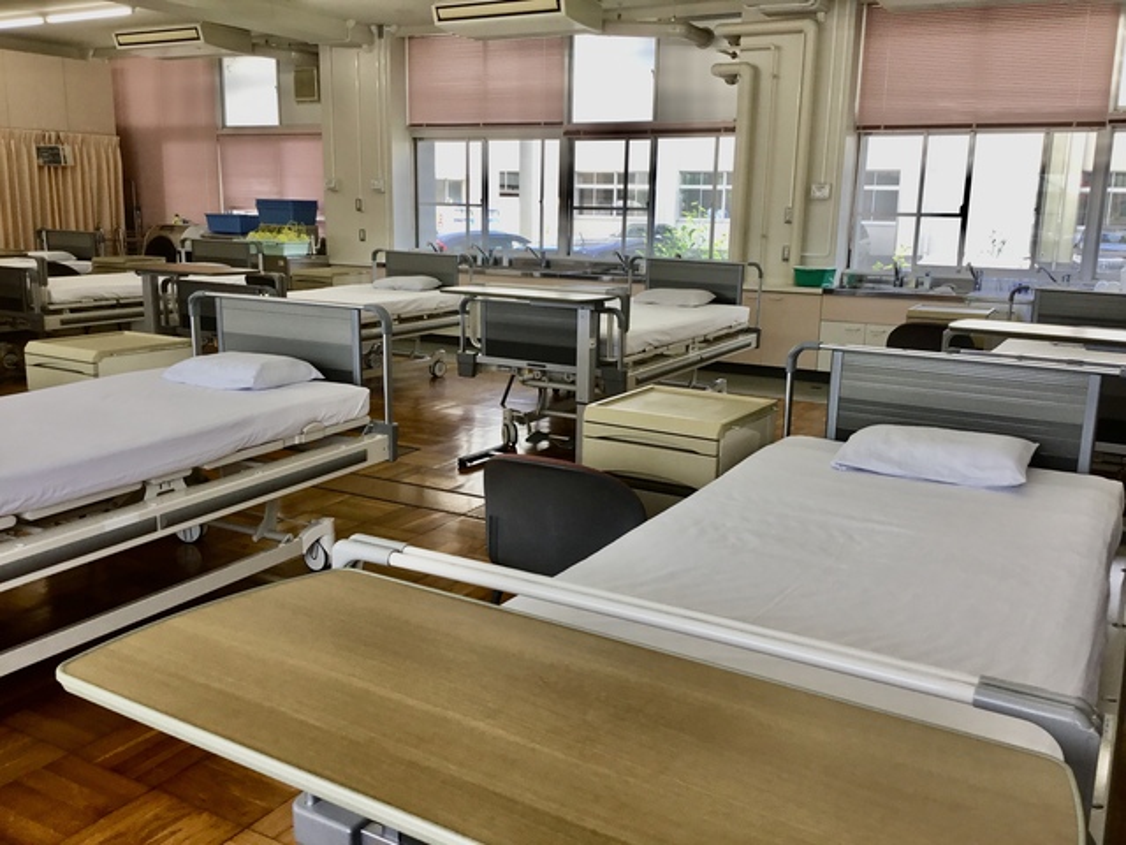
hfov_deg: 58.4
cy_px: 422
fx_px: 1008
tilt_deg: -12.1
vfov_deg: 45.4
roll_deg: +0.4
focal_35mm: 31
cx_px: 563
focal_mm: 3.3
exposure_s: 1/120
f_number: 2.4
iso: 32
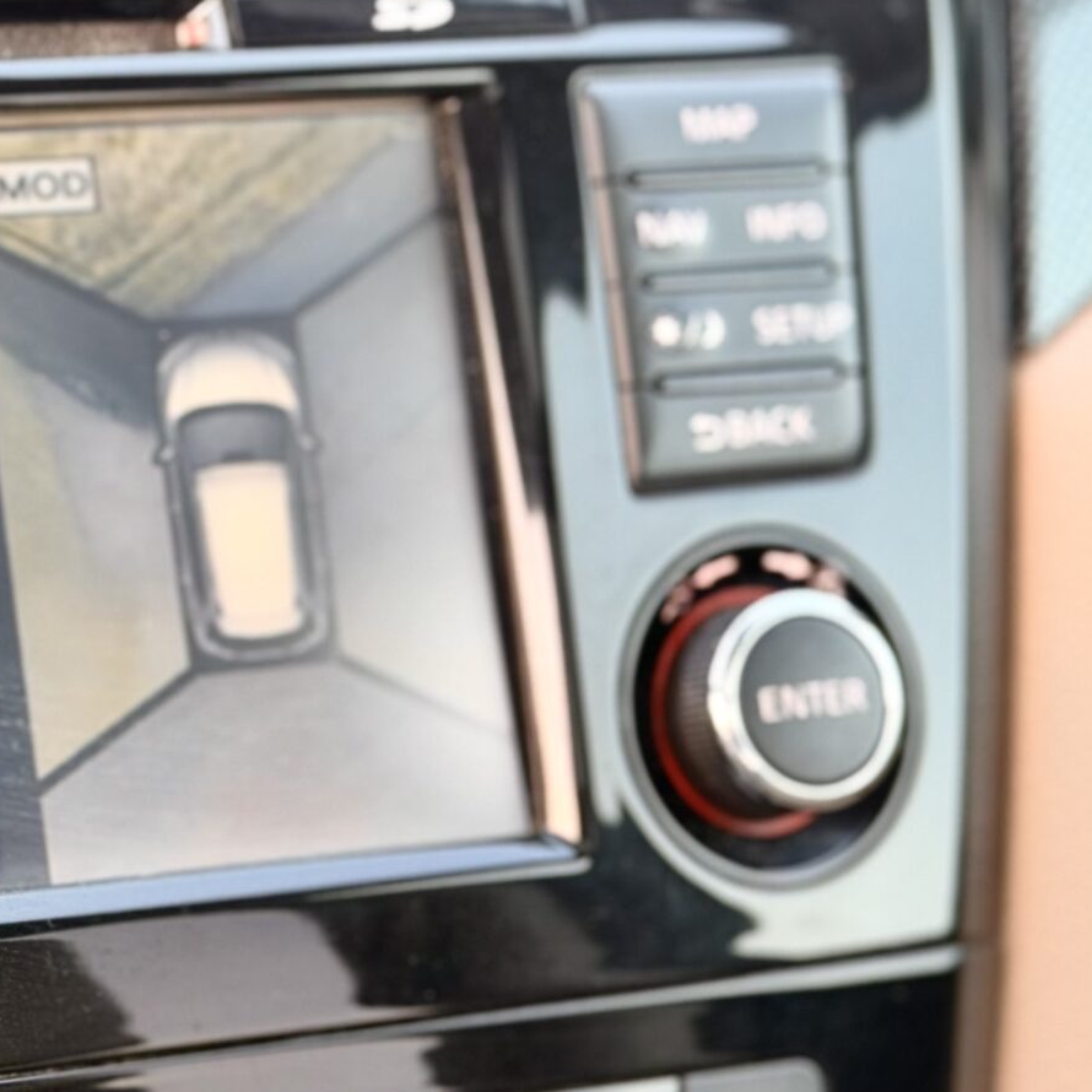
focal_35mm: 122
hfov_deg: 13.9
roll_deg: -5.1
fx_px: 4354
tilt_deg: -24.6
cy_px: 658
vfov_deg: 14.3
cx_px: -211
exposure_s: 1/60
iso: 125
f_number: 1.78
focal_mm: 6.76
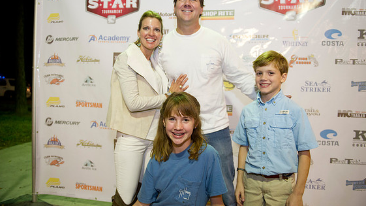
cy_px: 93
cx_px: 185
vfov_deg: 44.3
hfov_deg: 71.9
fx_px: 252
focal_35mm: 26
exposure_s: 1/60
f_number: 2.8
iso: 1250
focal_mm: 24
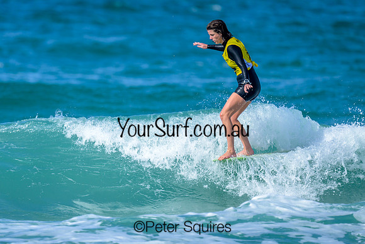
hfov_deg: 1.9
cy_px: 135
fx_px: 11155
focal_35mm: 1100
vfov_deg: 1.3
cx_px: 122
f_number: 6.3
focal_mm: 800
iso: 280
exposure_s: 1/2000
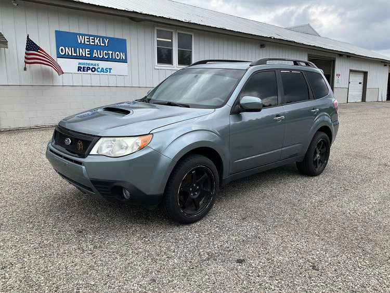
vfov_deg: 48.3
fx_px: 327
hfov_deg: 61.6
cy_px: 146
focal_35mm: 29
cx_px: 195
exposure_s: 1/719
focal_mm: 3
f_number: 1.8
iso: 25
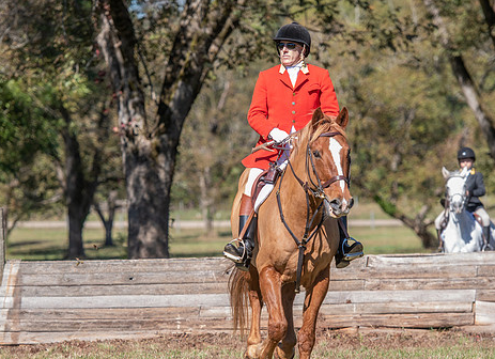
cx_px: 234
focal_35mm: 226
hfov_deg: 8.9
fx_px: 3194
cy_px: 237
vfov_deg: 6.4
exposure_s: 1/400
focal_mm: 155
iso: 280
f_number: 4
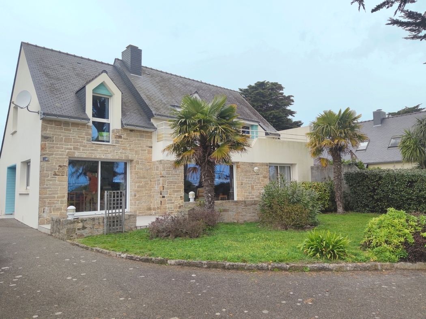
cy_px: 160
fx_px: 295
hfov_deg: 71.6
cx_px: 213
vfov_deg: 56.8
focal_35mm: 24
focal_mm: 6.72
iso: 50
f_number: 1.69
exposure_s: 1/1231
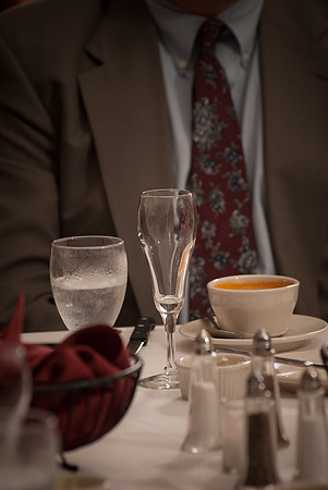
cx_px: 164
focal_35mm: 300
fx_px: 4090
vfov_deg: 6.9
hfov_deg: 4.6
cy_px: 245
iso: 200
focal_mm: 200
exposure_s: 1/80
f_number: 5.6
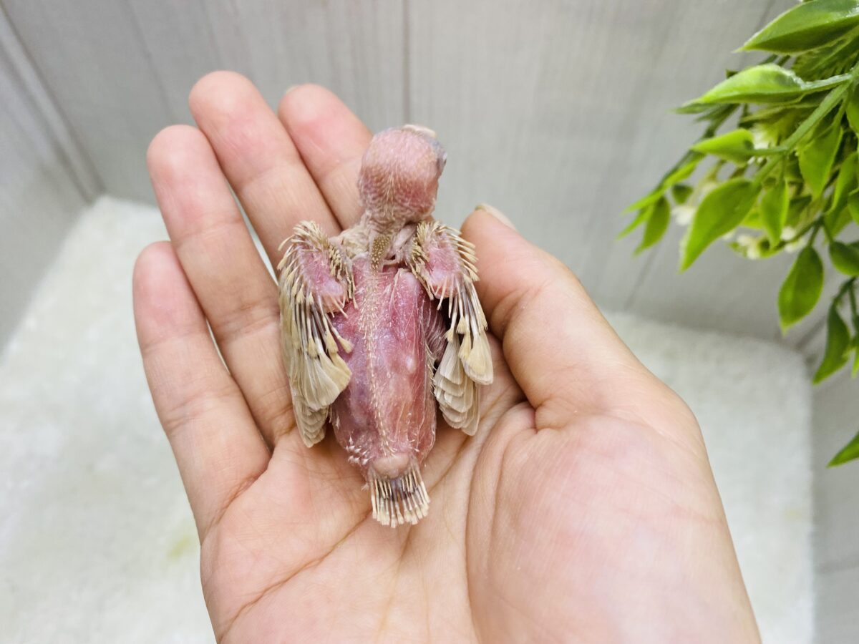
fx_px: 620
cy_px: 322
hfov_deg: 69.4
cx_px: 430
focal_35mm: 25
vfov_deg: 54.9
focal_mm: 4.25
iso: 80
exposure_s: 1/100
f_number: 1.8
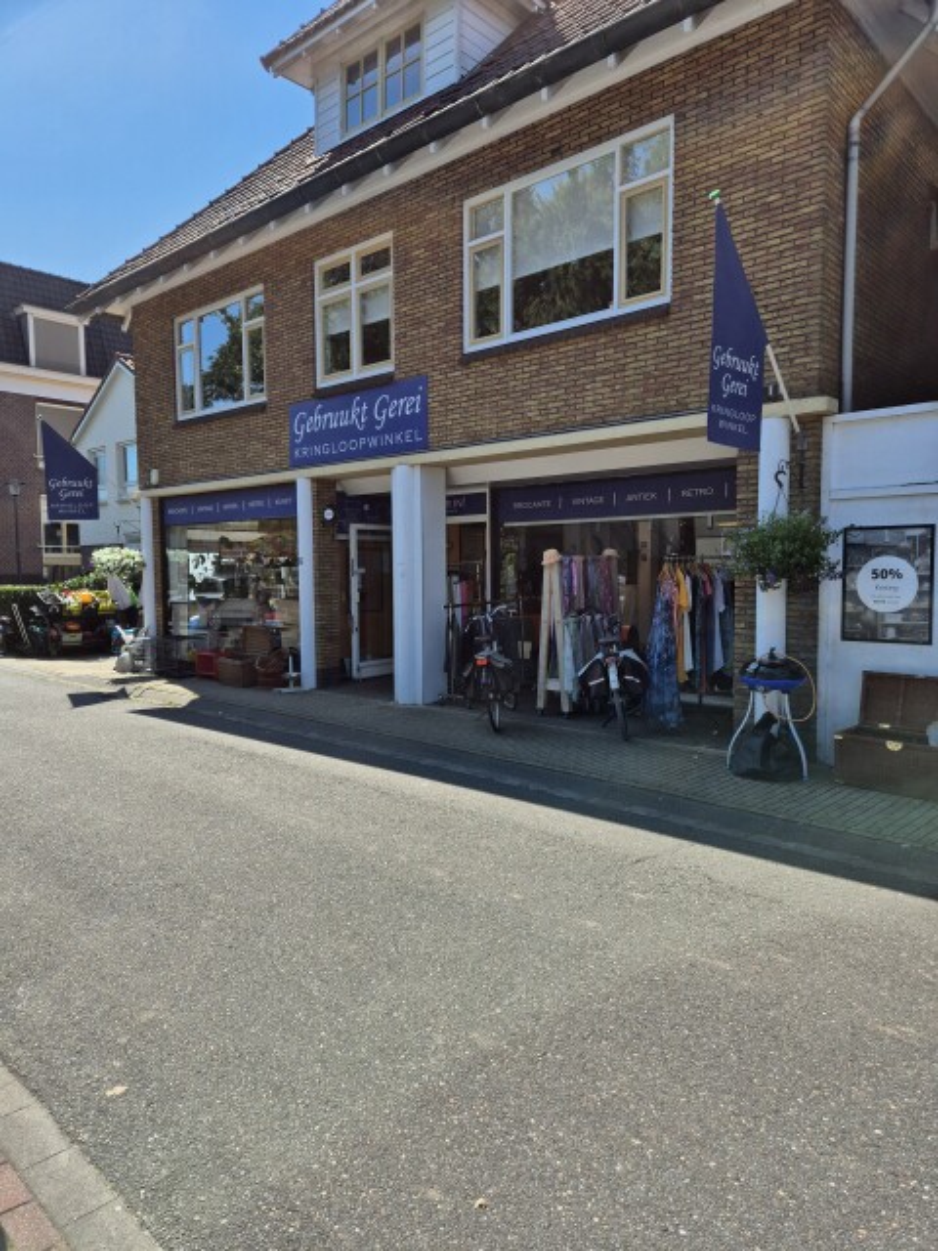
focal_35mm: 23
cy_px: 626
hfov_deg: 58.9
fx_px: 831
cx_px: 469
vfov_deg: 73.9
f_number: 1.8
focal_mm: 5.4
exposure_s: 1/1656
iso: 25
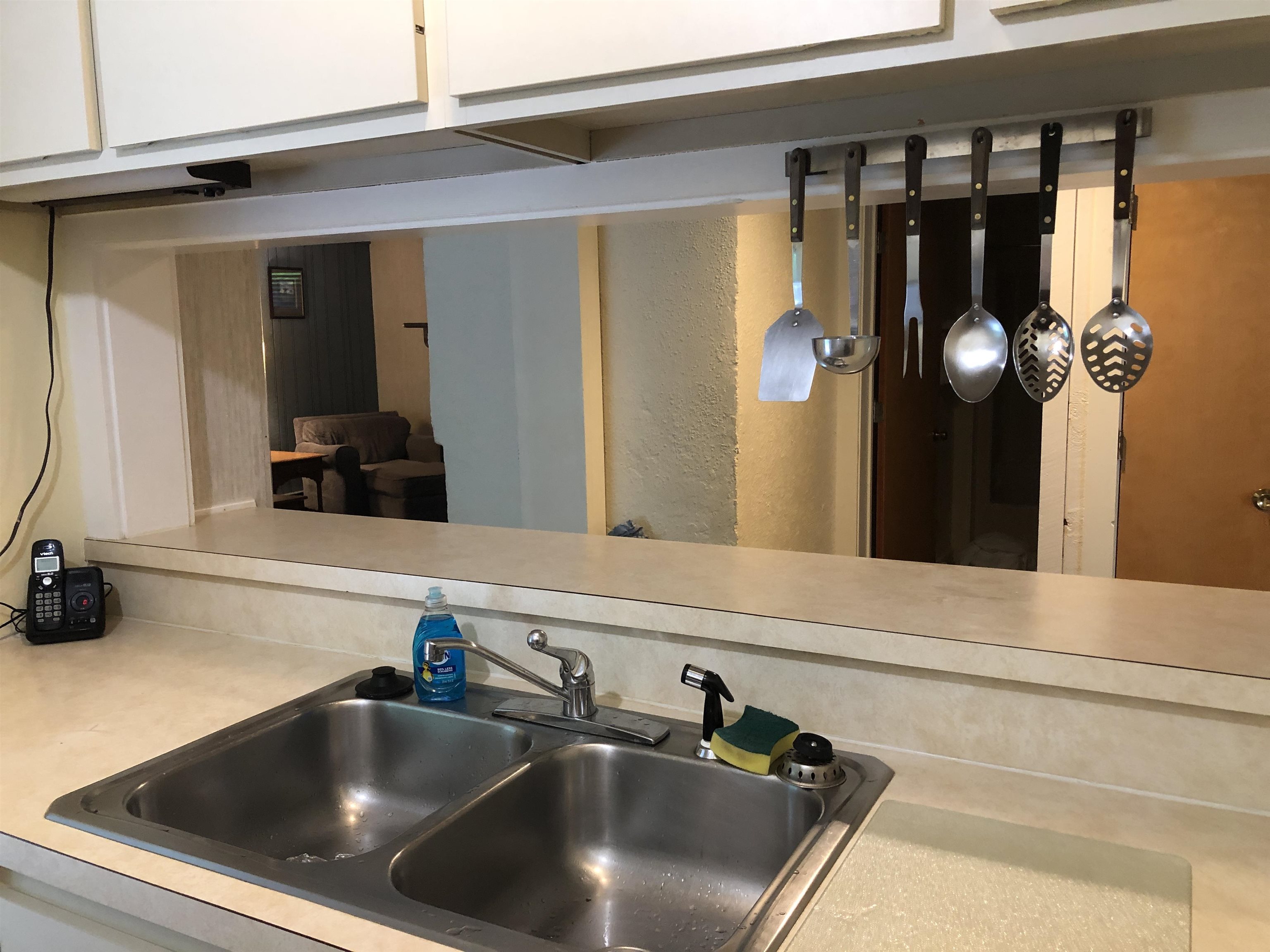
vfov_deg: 49.7
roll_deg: +0.7
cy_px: 476
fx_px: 1027
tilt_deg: -10.1
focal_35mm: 28
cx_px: 635
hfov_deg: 63.4
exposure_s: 1/15
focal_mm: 3.99
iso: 80
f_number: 1.8
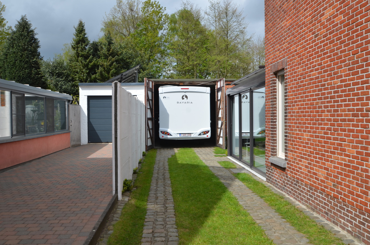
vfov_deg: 36.7
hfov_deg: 53.2
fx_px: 369
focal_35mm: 36
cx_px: 185
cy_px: 122
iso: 100
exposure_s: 1/250
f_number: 8
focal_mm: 24
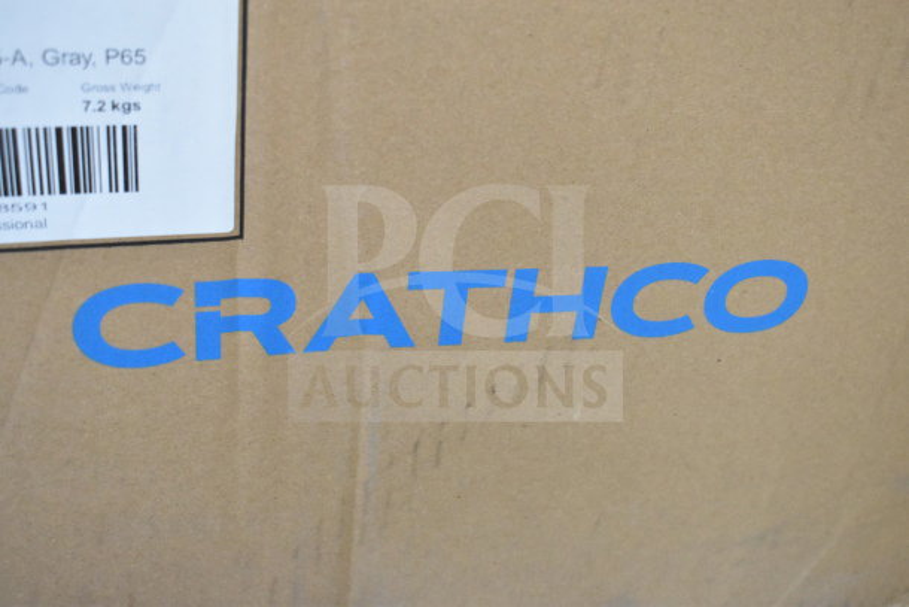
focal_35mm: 46
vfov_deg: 29.0
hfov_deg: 42.3
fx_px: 1174
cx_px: 454
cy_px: 304
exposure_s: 1/125
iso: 6400
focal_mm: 31
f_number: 5.6
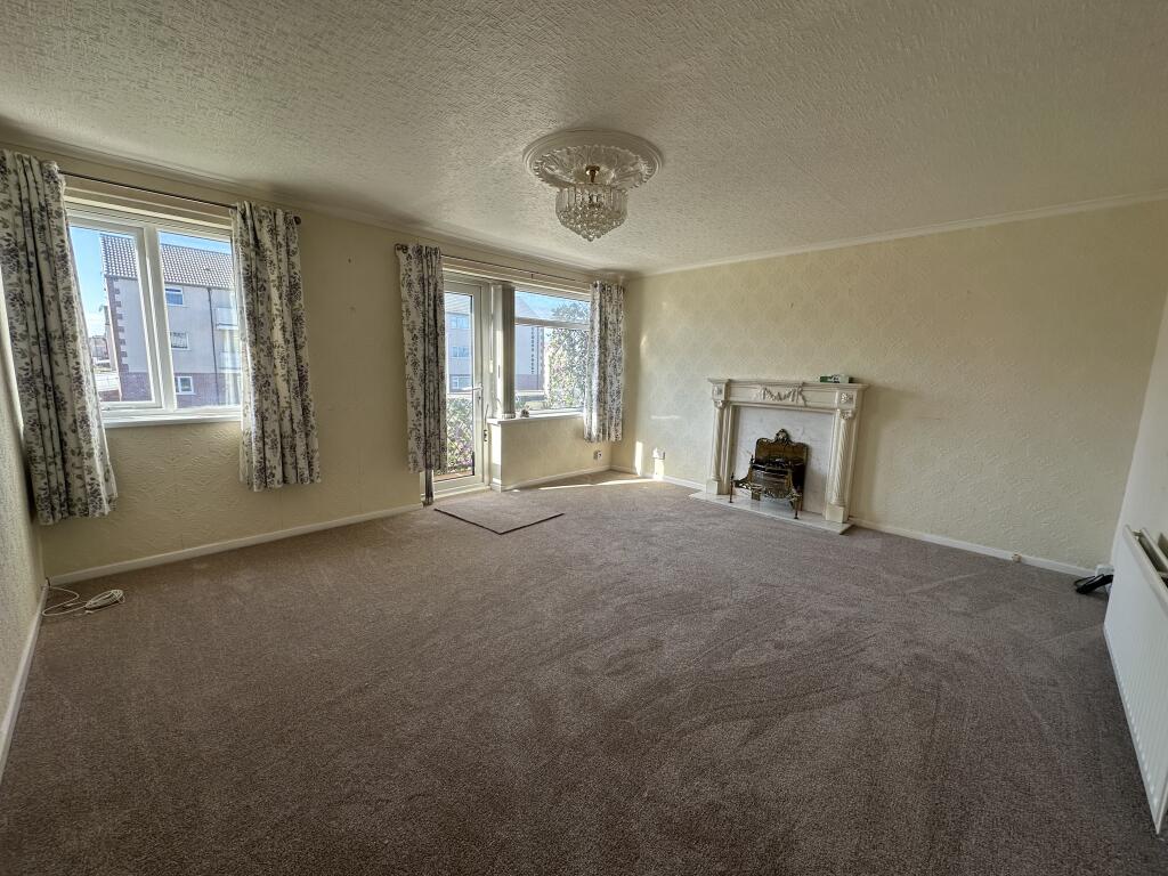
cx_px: 584
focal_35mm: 14
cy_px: 438
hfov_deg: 102.1
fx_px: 472
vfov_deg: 85.7
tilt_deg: -8.3
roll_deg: -1.3
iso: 40
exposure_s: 1/172
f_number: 2.2
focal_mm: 2.22
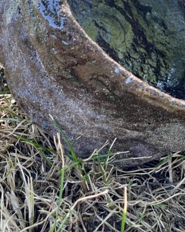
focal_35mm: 152
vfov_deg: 12.5
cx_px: 183
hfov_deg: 10.1
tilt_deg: -23.5
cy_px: -11
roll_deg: -0.1
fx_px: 1040
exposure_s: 1/99
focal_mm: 7.5
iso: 32
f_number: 2.2
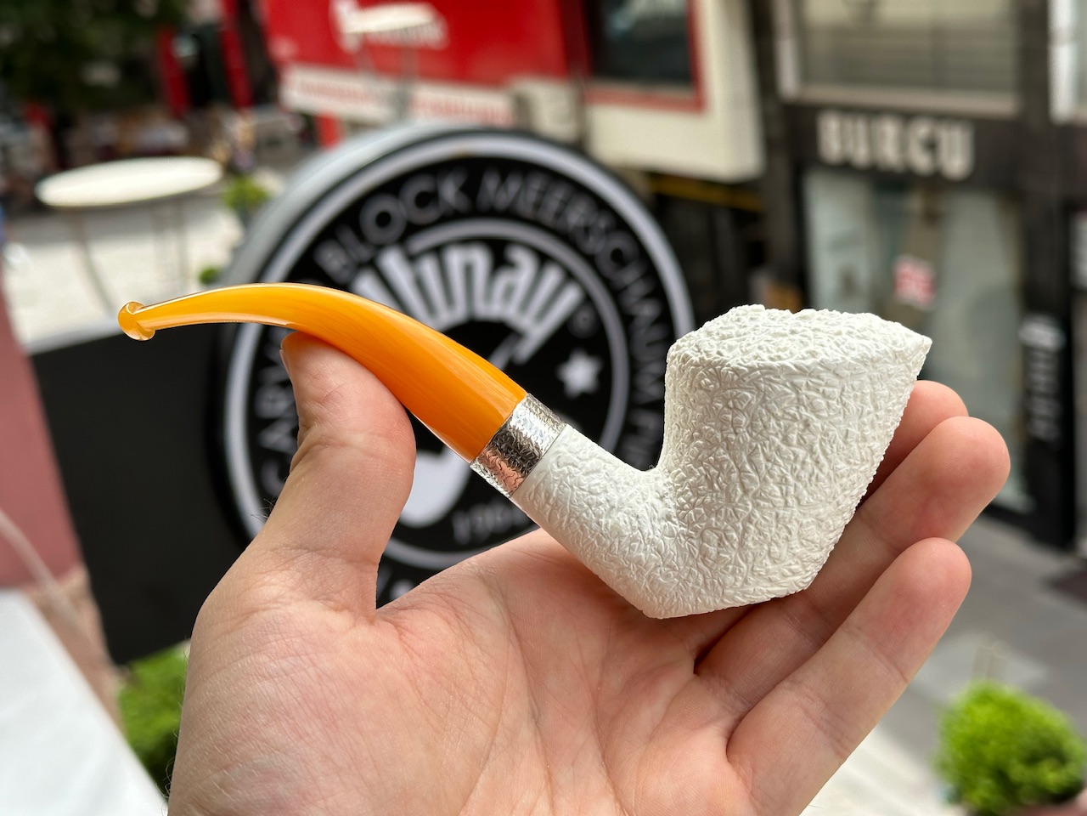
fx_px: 1507
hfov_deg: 39.7
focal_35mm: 48
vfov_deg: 30.3
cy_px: 408
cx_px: 544
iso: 64
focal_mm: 6.86
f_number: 1.78
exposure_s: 1/1497
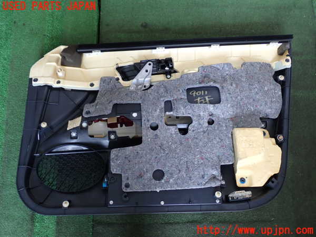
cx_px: 158
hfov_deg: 51.4
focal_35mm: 36
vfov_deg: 39.7
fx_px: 329
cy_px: 118
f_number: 2.5
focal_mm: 6.37
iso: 160
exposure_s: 1/80
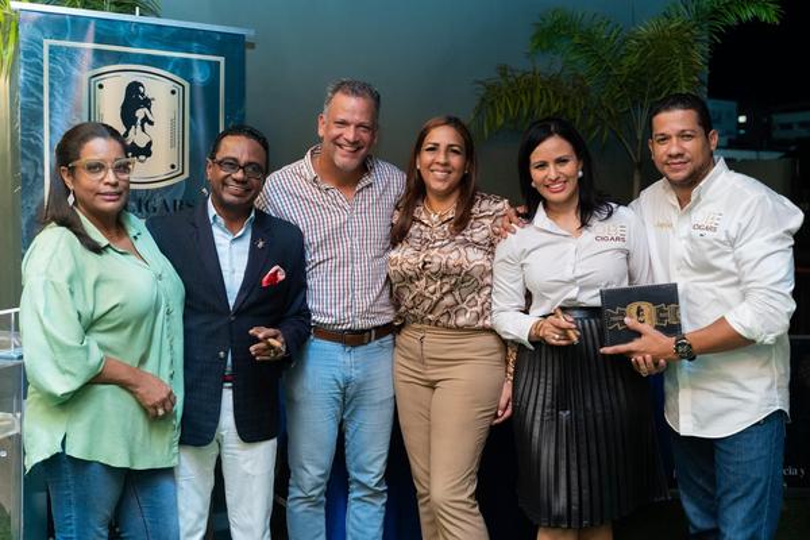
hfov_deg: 50.6
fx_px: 857
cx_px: 413
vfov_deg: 35.0
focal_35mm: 38
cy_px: 263
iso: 2000
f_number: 2.8
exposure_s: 1/100
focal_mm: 37
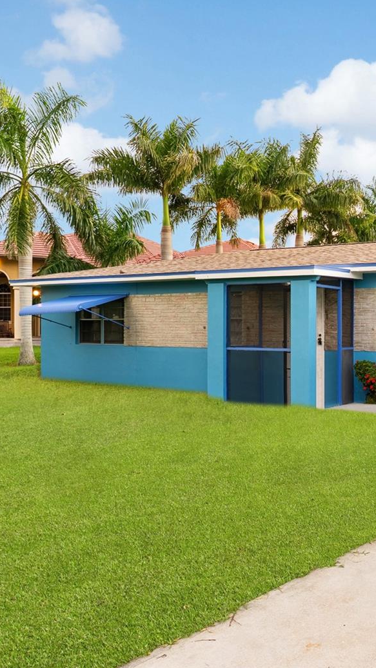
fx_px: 602
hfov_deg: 30.3
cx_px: 432
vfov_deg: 58.0
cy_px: 333
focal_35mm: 34
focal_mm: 21
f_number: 8
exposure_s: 1/15
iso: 100
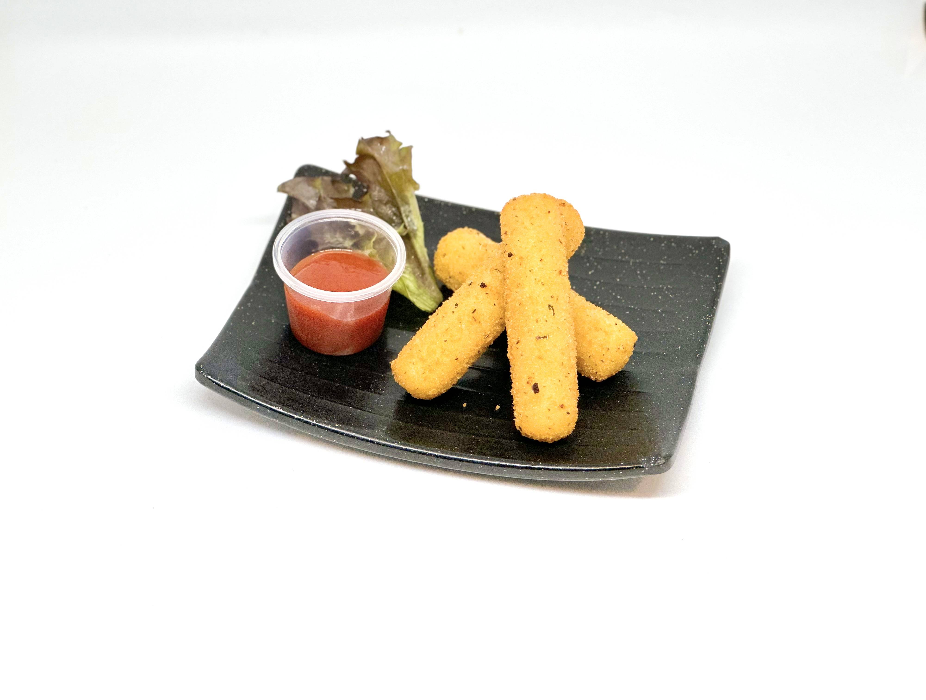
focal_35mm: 77
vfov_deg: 19.2
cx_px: 463
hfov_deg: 25.3
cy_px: 350
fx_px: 2065
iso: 125
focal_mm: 9
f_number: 2.8
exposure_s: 1/100
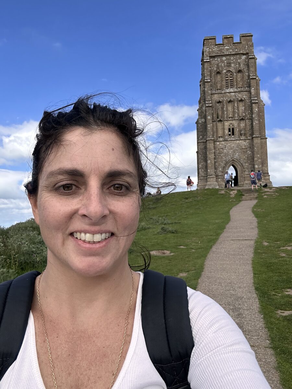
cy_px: 194
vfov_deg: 60.0
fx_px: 337
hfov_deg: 46.8
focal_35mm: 30
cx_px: 146
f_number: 1.9
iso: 25
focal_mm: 2.69
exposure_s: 1/871
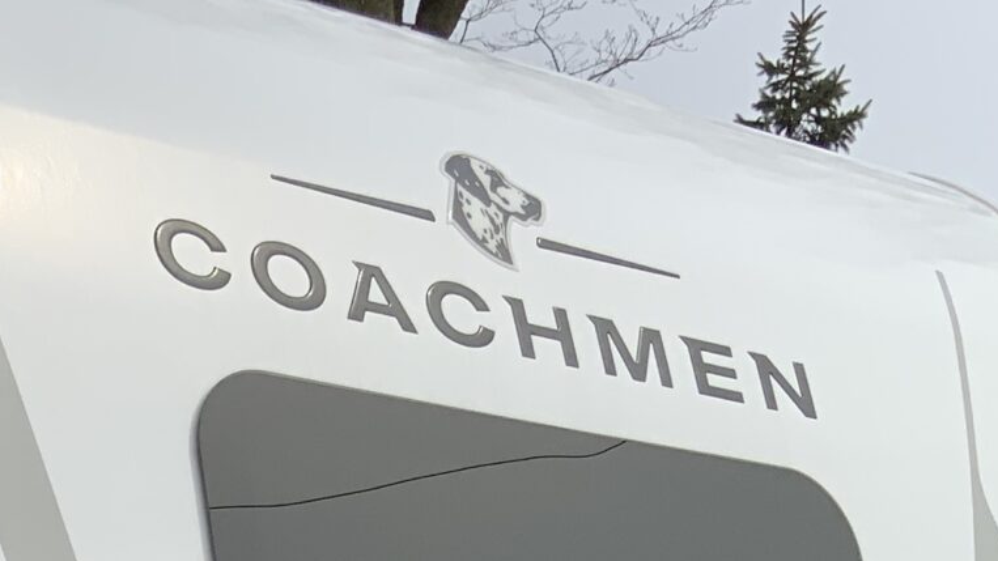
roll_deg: +0.5
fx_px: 2805
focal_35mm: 106
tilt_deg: -4.3
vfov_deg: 10.5
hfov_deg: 19.2
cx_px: -136
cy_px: 1140
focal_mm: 3
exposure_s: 1/2667
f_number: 1.8
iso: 16
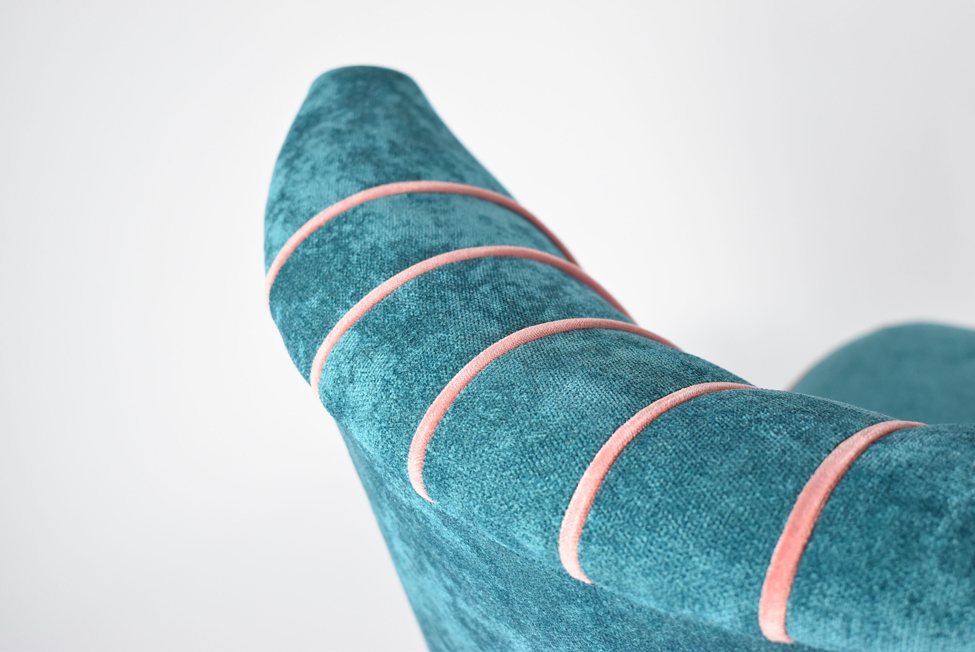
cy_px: 326
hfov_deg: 37.8
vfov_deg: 25.8
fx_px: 1423
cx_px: 488
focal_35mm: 52
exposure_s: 1/125
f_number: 4.5
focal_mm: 35
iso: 1250
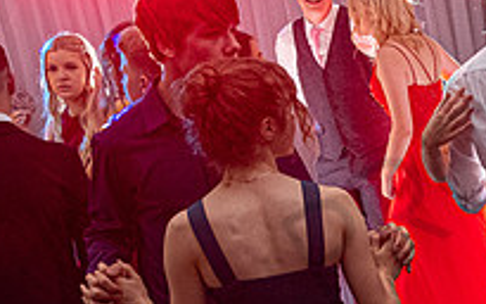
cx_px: 690
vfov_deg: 12.9
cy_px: 348
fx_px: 1311
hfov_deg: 18.9
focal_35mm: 99
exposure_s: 1/30
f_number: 4
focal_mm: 18
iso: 2000
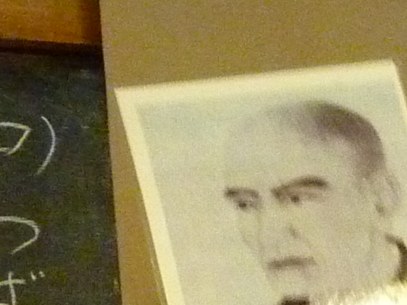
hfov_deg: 11.1
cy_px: 279
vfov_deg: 8.5
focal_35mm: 174
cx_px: 536
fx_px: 2046
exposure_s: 1/30
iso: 800
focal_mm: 4.7
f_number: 3.4
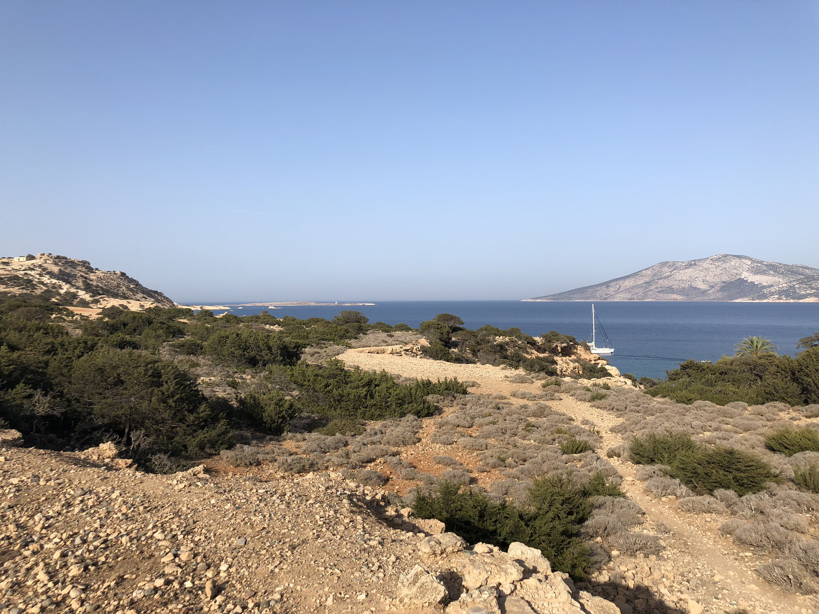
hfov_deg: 63.4
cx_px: 410
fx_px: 662
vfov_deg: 49.7
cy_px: 307
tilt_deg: -0.5
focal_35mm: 28
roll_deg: +1.5
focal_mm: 4
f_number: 1.8
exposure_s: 1/2088
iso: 20
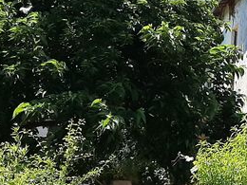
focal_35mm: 100
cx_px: 364
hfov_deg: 17.7
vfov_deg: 14.8
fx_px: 714
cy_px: 59
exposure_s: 1/1435
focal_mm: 3.93
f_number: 1.7
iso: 40
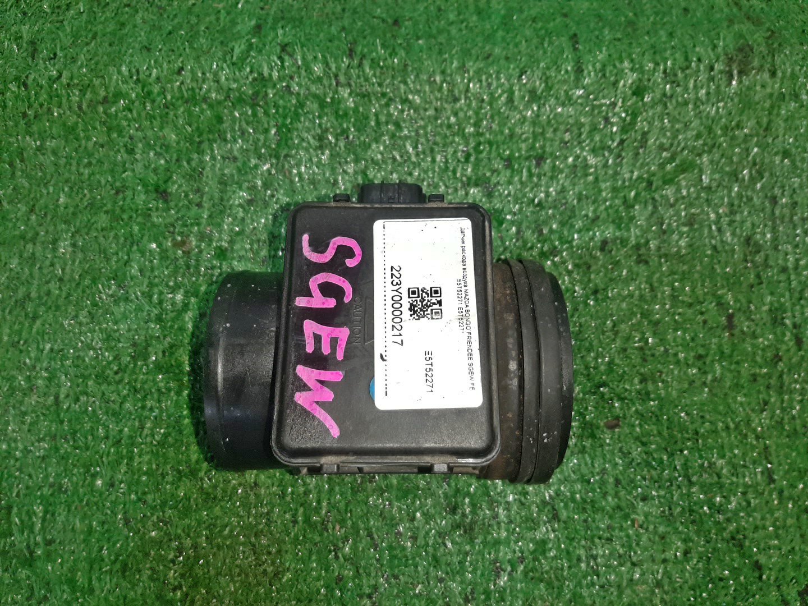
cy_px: 303
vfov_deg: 53.1
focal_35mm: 26
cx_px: 404
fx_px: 607
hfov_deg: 67.3
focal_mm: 3.93
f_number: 1.7
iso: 110
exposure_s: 1/50
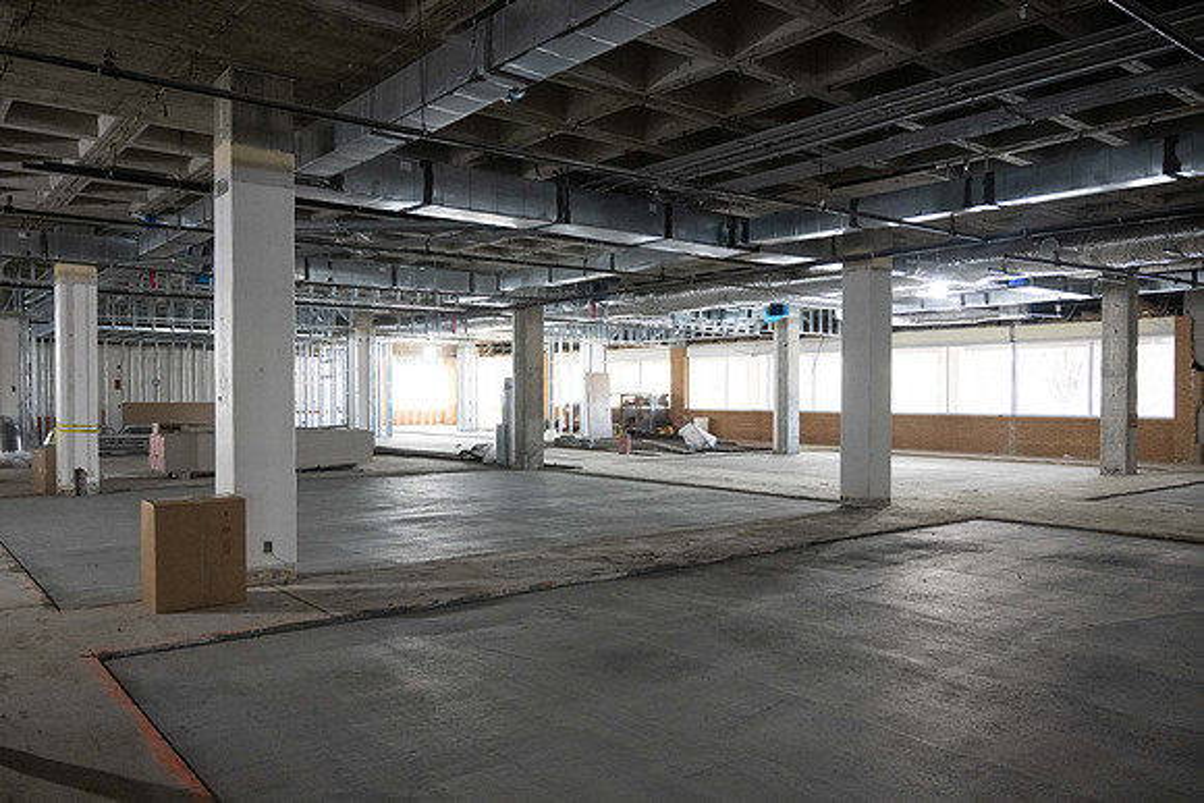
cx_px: 602
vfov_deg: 46.2
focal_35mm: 28
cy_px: 402
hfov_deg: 65.2
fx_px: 942
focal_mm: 27.5
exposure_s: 1/160
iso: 4000
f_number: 4
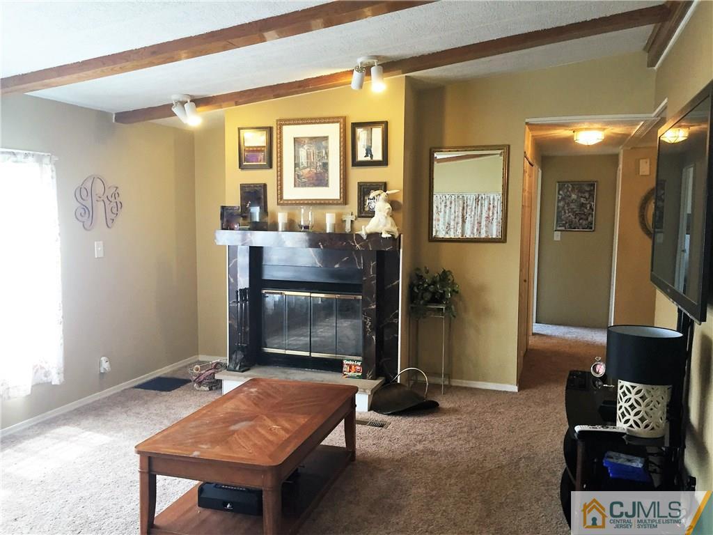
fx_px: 597
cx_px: 356
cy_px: 268
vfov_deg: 48.2
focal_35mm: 29
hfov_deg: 61.7
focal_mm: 4.15
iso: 50
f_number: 2.2
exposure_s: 1/30
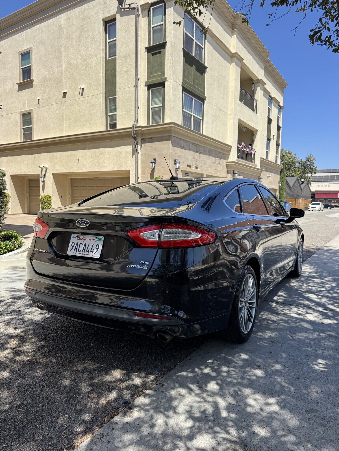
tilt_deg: -4.5
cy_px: 226
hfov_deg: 56.8
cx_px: 170
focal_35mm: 24
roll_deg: -0.5
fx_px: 313
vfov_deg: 71.6
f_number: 1.78
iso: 80
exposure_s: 1/1456
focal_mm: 6.76
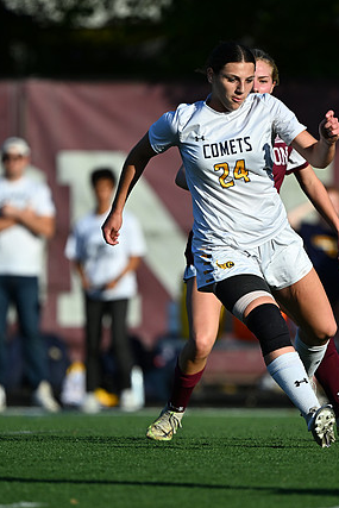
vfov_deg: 3.0
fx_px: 9582
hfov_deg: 2.0
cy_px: 314
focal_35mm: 679
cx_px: 186
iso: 400
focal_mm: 500
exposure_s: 1/2000
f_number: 5.6
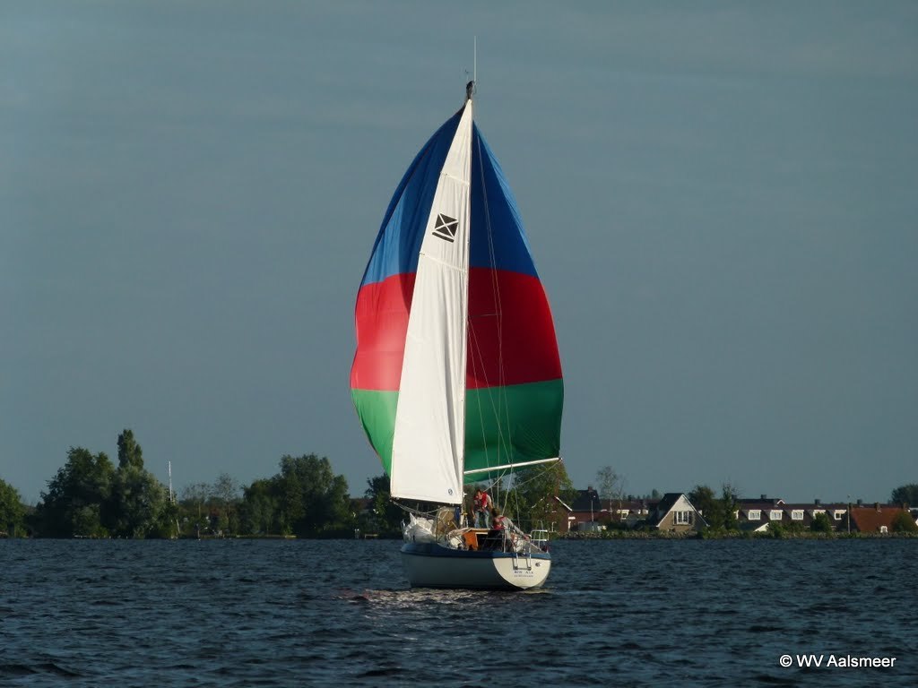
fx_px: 8380
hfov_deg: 6.3
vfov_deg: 4.7
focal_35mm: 316
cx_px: 459
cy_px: 344
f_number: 4.1
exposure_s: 1/1300
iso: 100
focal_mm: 56.9
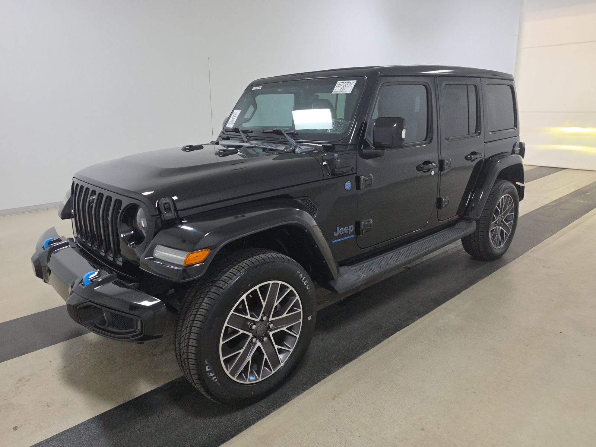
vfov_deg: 58.9
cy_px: 224
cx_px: 298
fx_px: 396
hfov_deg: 73.9
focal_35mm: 23
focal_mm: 6.5
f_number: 1.4
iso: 283
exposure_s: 1/100
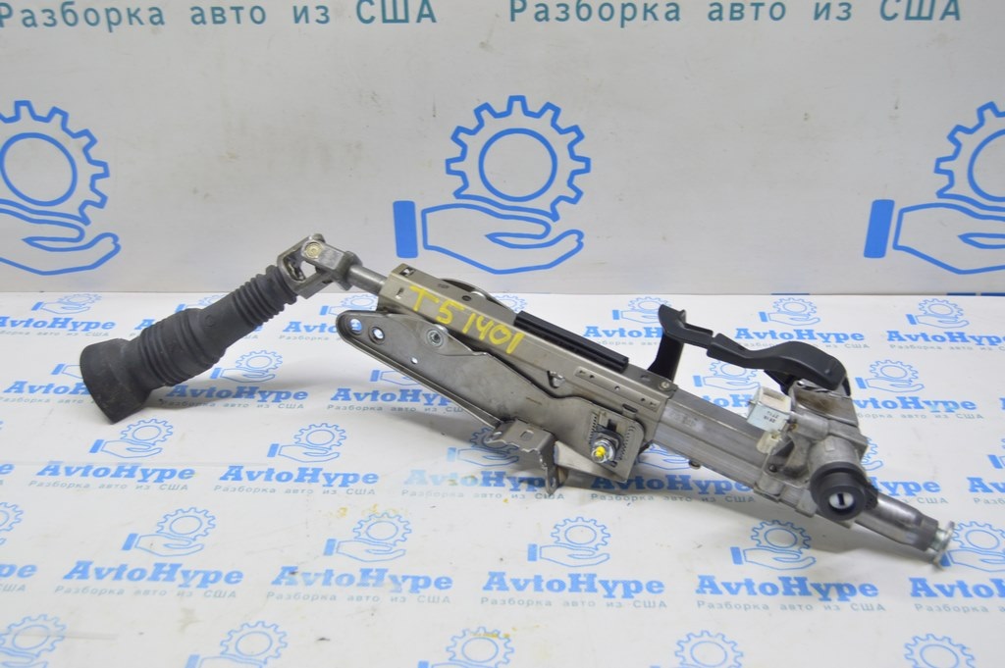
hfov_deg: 49.6
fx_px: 1088
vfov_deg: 34.2
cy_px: 334
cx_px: 502
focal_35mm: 39
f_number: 5.6
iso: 400
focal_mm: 26
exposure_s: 1/20
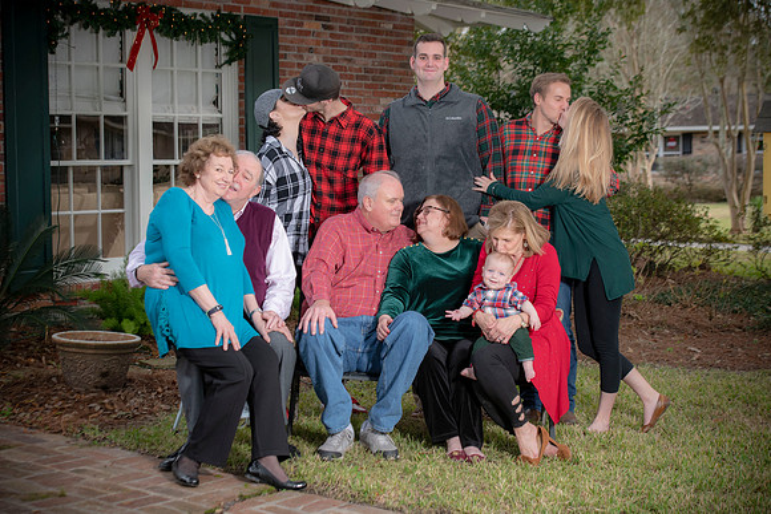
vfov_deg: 19.5
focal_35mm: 70
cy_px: 257
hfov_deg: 28.8
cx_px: 386
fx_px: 1499
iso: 320
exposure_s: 1/250
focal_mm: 70
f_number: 5.6
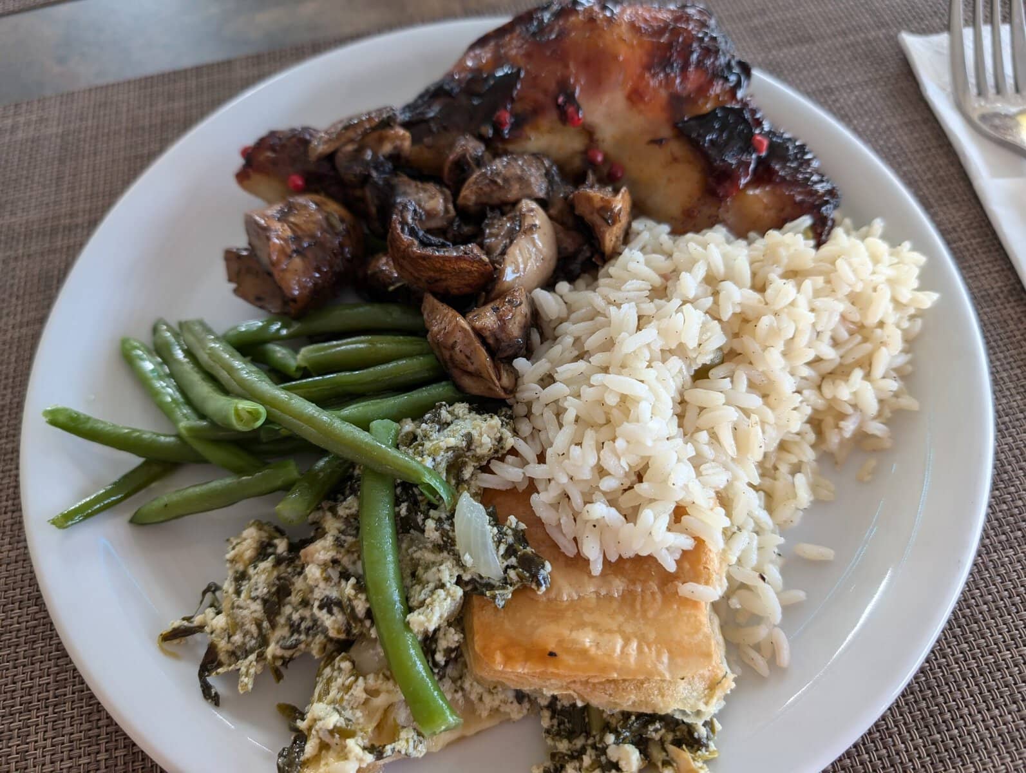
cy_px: 386
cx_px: 513
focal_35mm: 24
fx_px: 712
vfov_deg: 57.0
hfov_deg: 71.5
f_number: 1.68
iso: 50
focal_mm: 6.9
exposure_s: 1/62
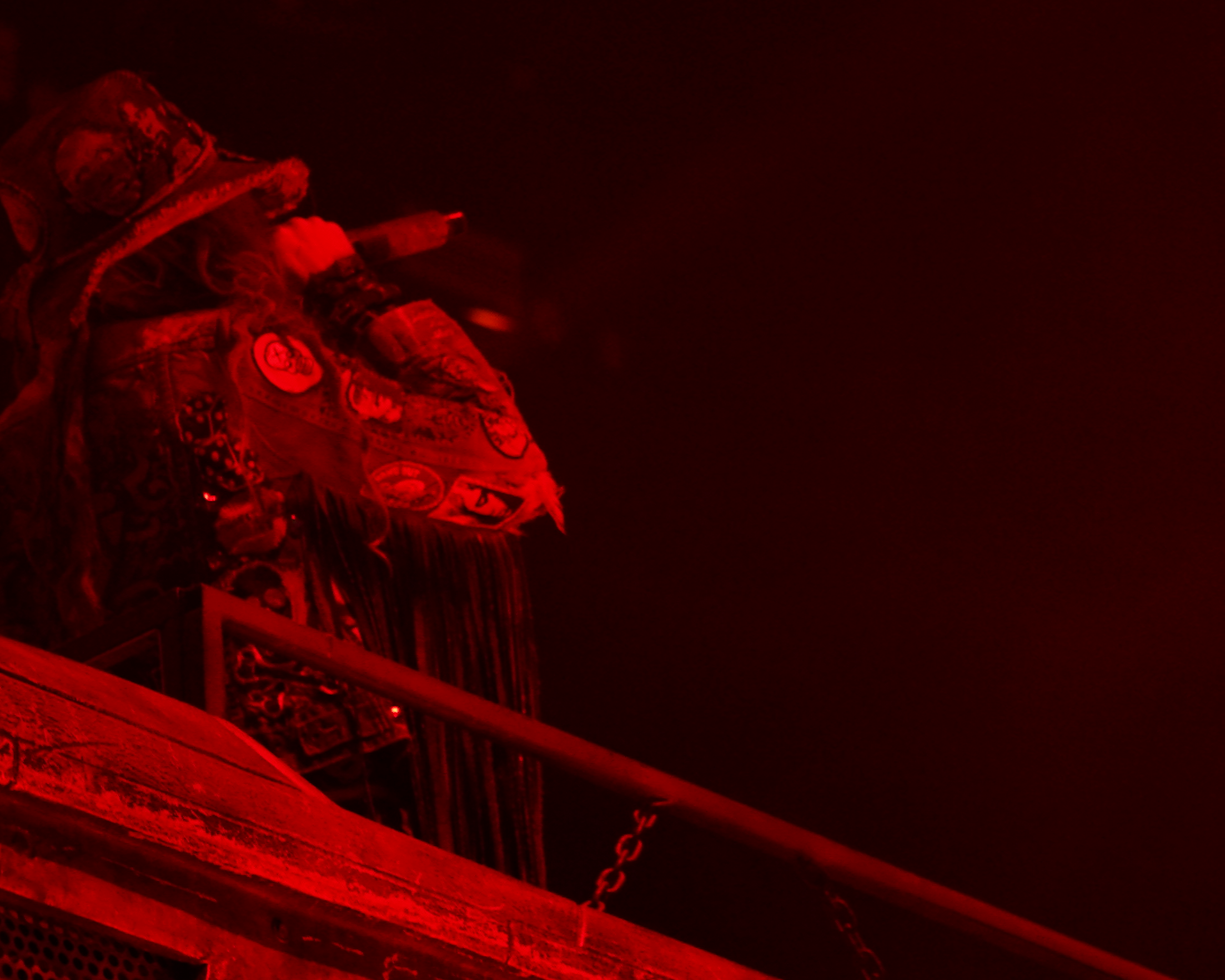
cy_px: 497
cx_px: 931
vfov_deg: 5.8
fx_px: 9717
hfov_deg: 7.2
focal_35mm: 268
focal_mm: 105
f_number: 4
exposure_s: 1/125
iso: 800
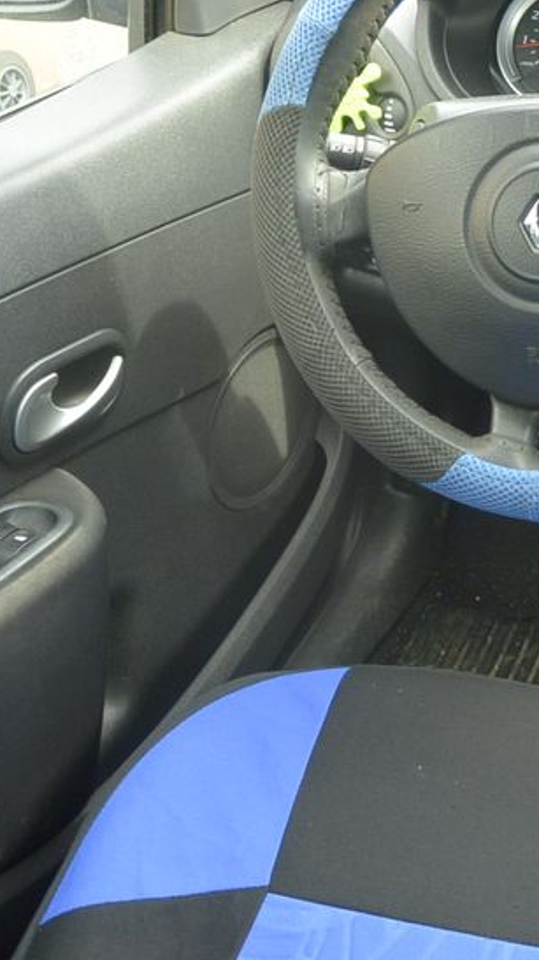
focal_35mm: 53
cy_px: 394
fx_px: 1349
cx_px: 593
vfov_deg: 39.1
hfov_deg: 21.4
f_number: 3.5
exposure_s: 1/125
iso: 200
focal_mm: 10
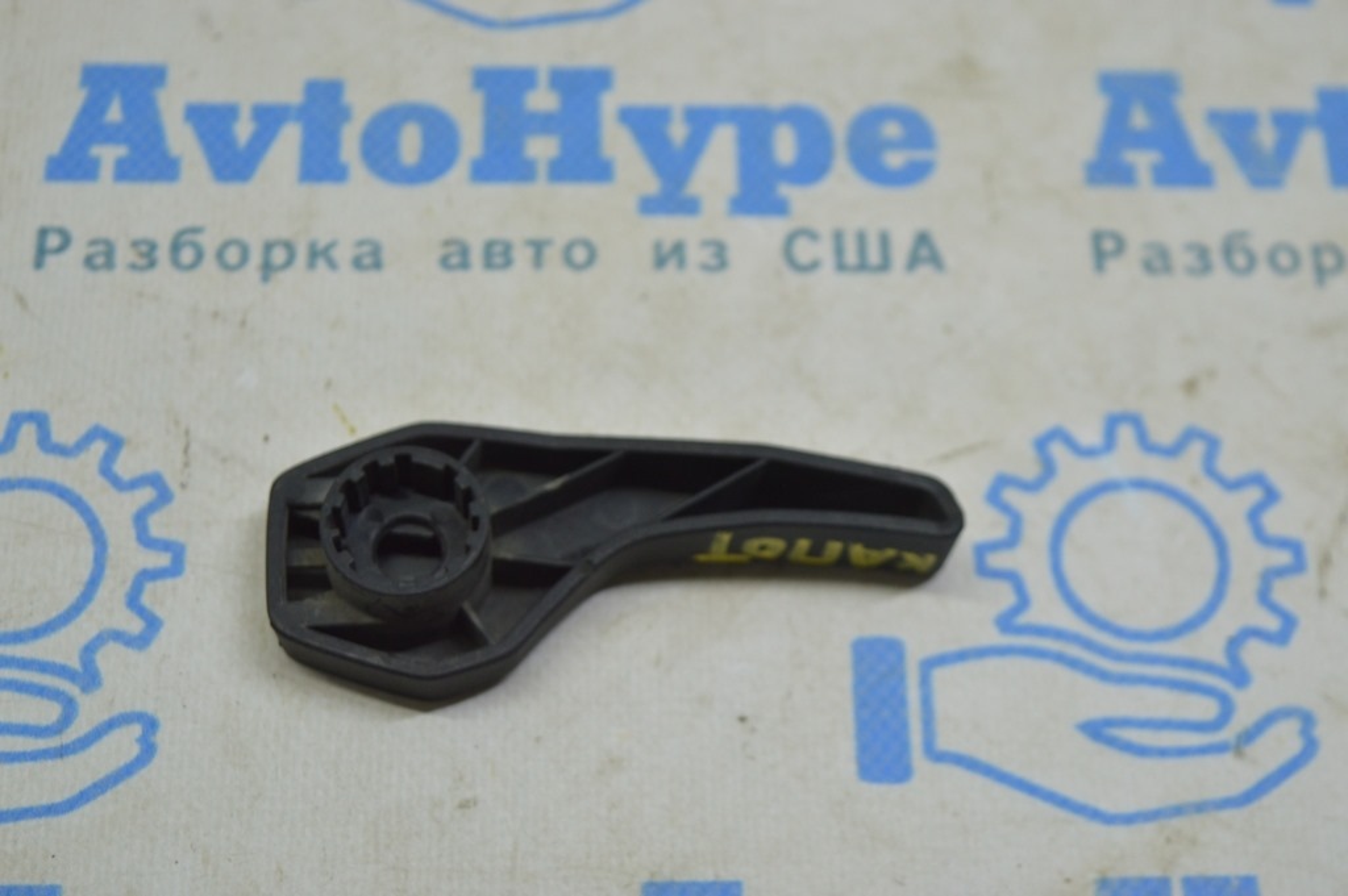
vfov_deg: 18.9
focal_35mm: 72
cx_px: 674
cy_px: 448
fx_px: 2694
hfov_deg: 28.1
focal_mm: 48
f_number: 5.6
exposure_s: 1/40
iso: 400
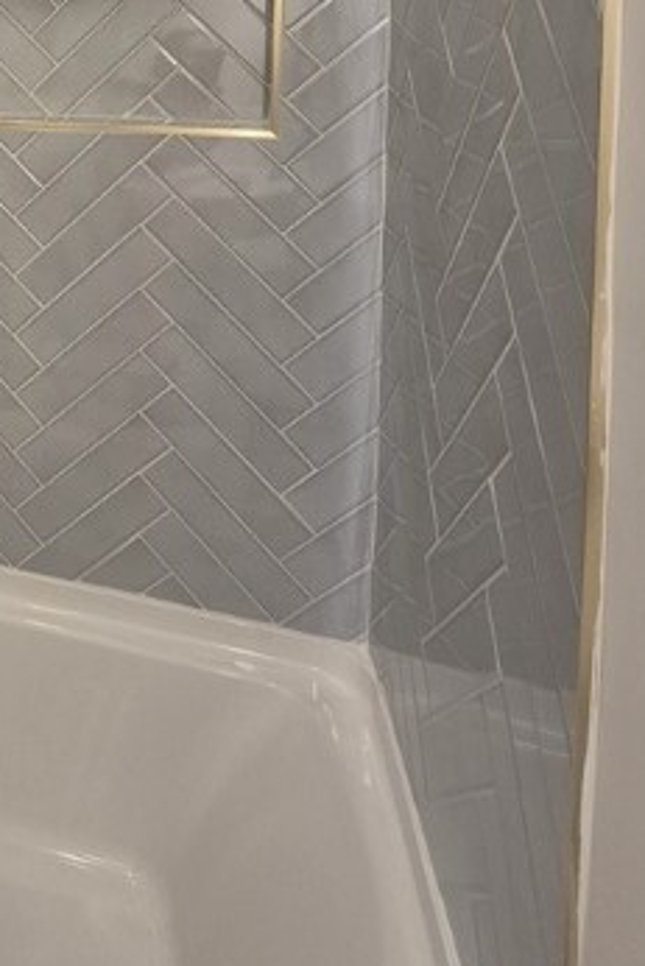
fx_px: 805
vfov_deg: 53.7
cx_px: -78
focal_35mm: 30
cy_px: 87
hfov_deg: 36.4
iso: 80
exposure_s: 1/60
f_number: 2.2
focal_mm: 1.74
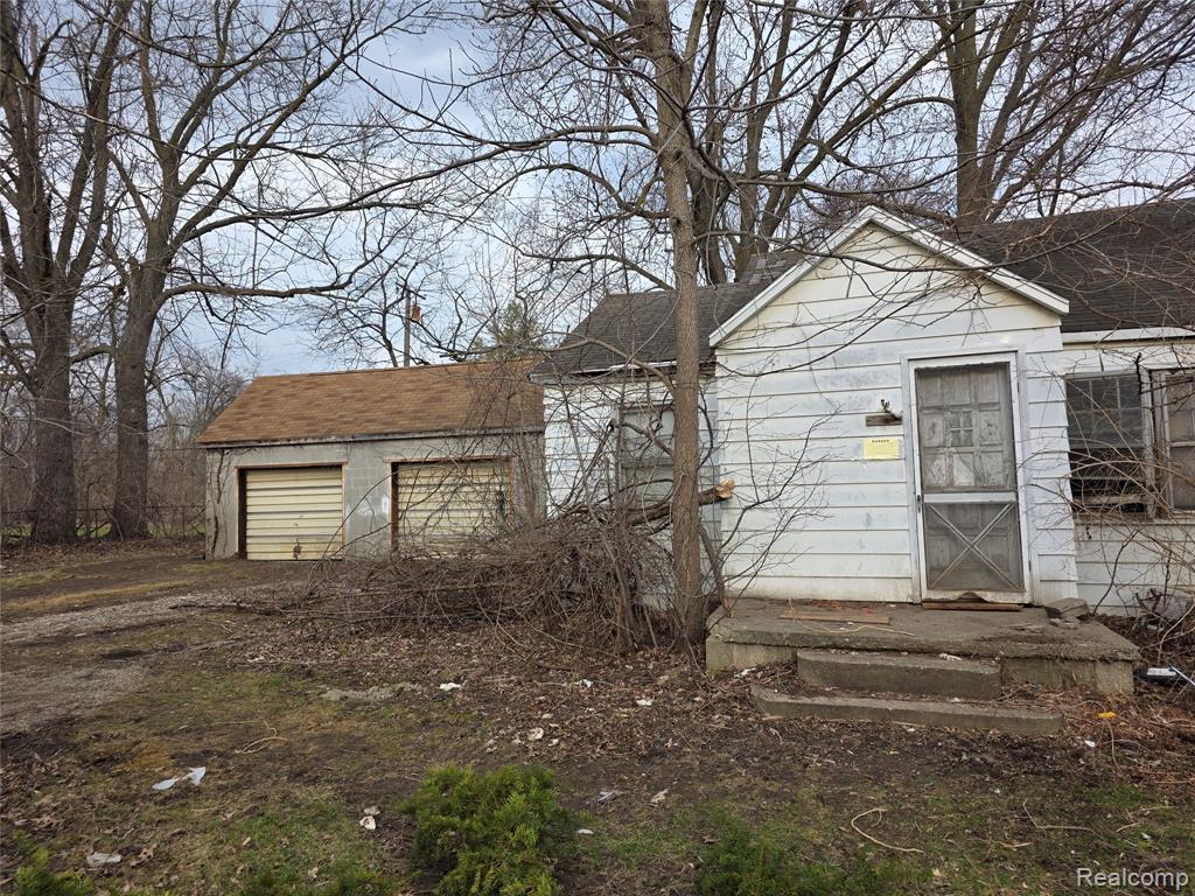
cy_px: 448
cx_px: 598
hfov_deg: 73.9
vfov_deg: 58.9
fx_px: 794
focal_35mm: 23
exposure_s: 1/359
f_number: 1.7
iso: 25
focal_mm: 6.3
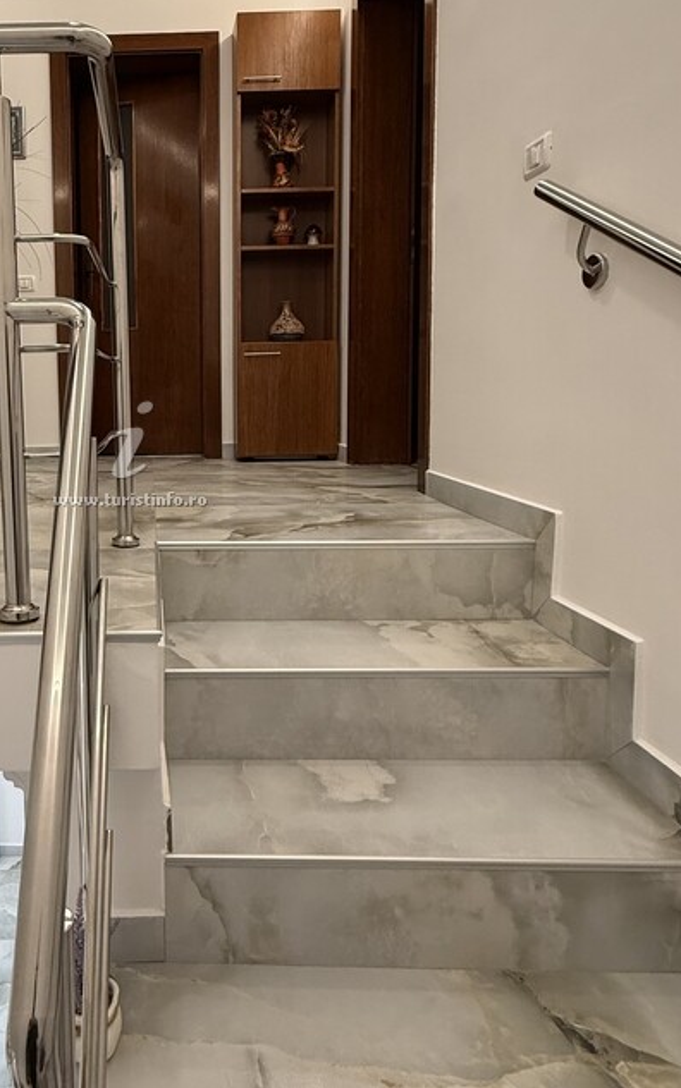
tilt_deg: -4.6
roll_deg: +0.2
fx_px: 712
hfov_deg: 48.2
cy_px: 457
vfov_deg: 74.3
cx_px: 136
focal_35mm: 24
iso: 200
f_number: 2.2
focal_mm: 2.22
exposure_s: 1/50
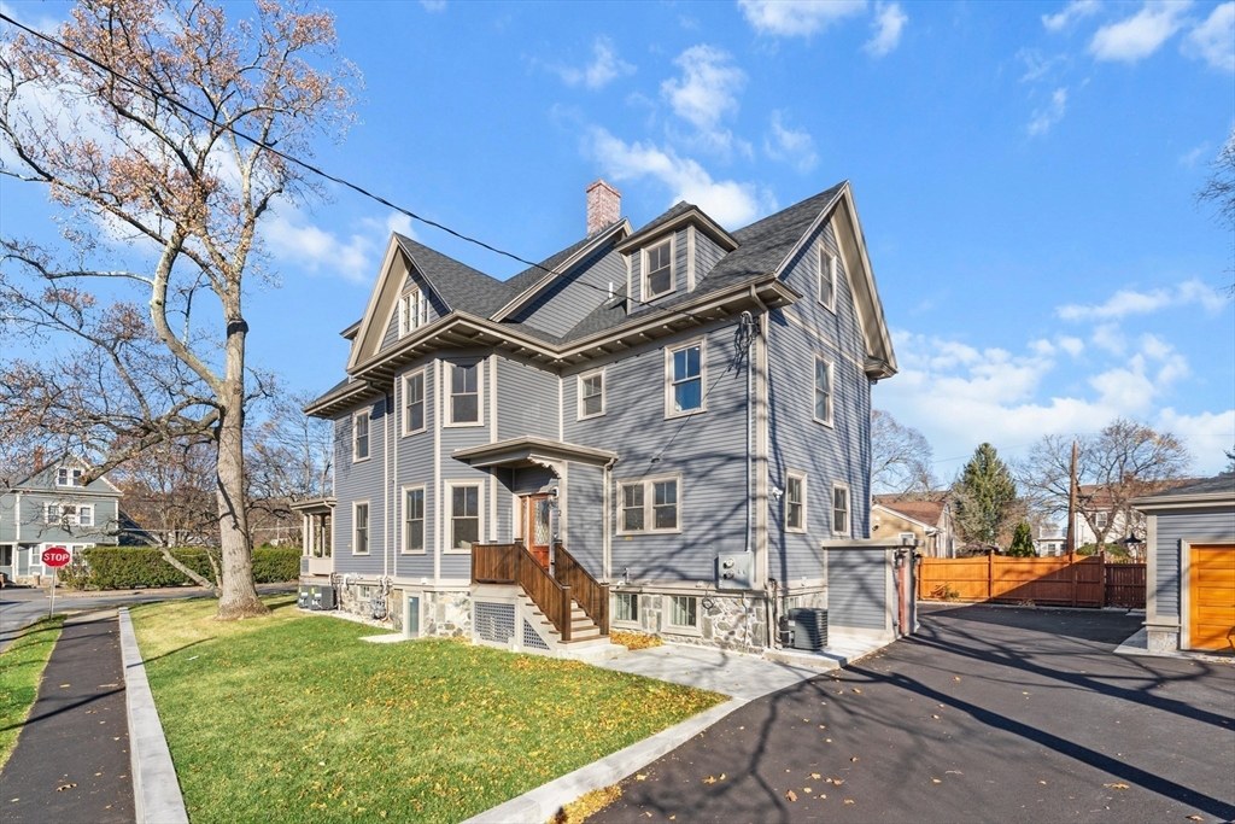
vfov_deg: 81.2
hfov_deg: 104.2
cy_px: 412
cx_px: 618
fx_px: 480
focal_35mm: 14
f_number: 8
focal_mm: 14
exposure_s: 1/500
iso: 200
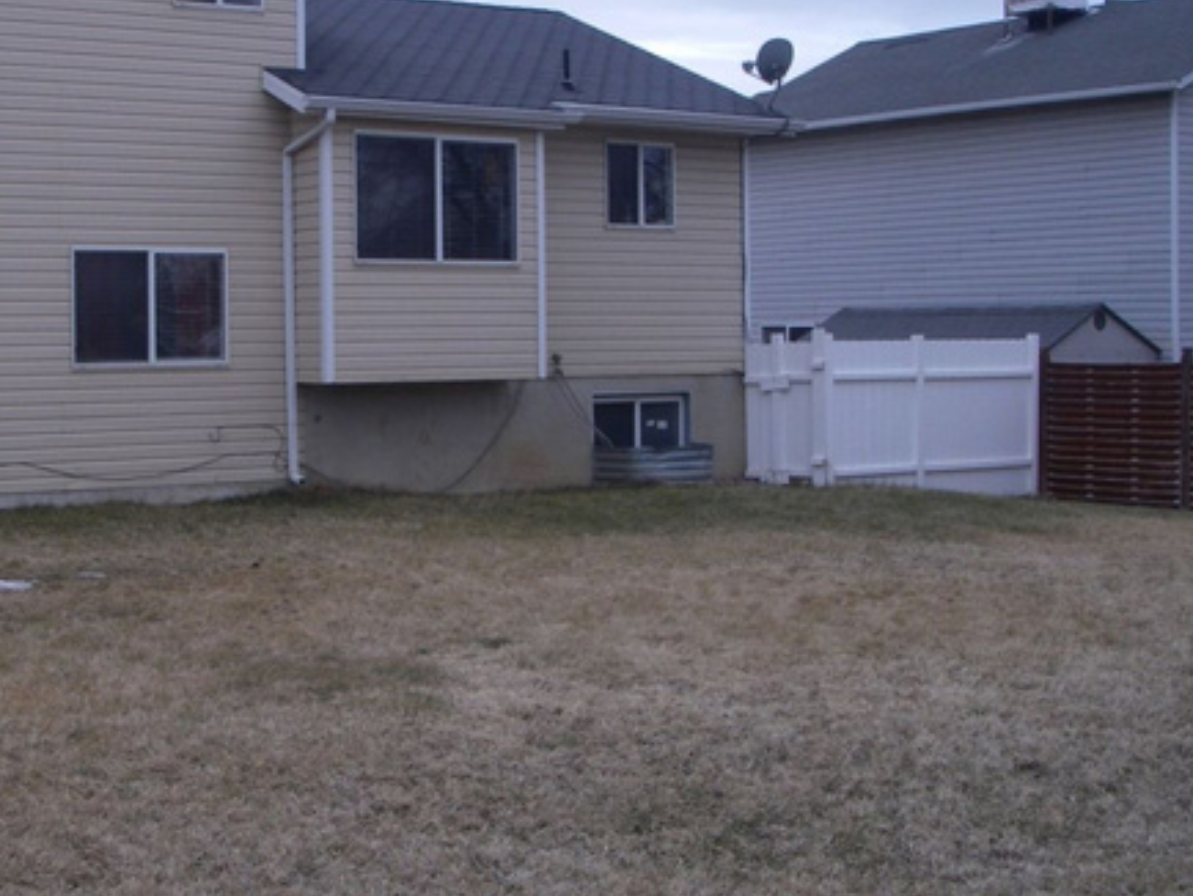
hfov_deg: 34.0
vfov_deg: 26.1
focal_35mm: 56
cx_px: 393
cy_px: 379
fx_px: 1931
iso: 80
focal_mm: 6.3
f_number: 6.6
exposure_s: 1/125
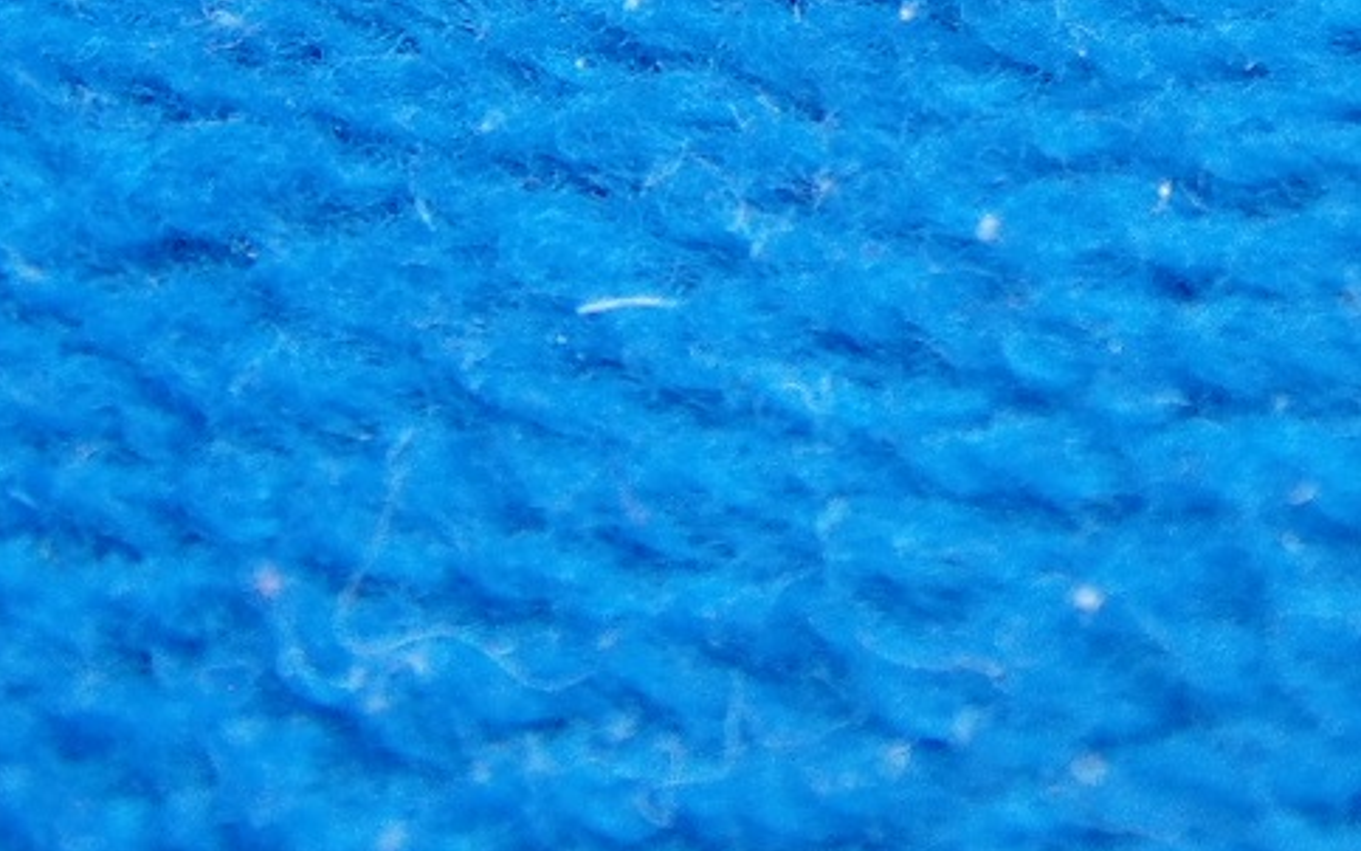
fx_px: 4303
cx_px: 1214
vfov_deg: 10.8
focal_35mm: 116
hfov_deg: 17.7
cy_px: -478
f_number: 3.4
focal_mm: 6.2
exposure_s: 1/125
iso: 100
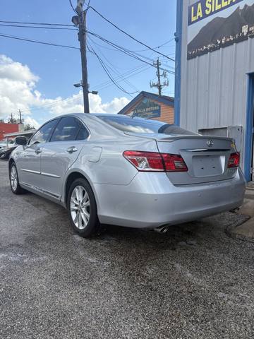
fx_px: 254
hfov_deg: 53.1
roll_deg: -0.2
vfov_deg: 67.3
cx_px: 127
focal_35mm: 26
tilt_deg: -4.3
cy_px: 170
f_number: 1.6
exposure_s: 1/2747
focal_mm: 5.96
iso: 50
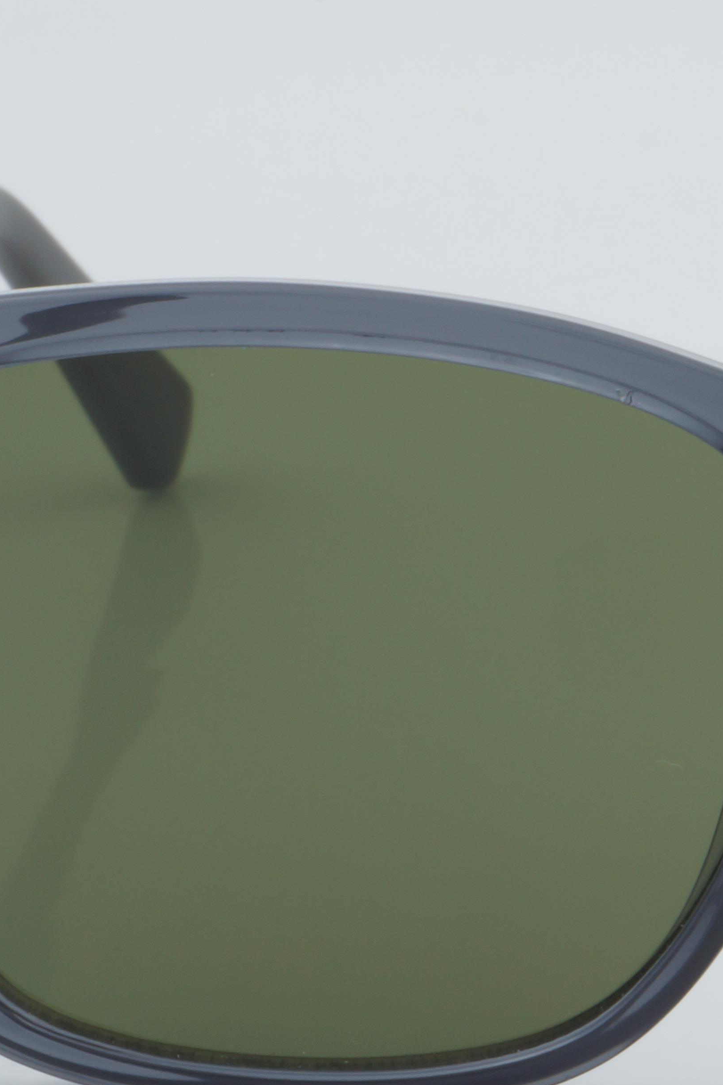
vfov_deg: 10.1
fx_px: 6122
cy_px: 674
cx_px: 963
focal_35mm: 203
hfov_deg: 6.7
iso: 100
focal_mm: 55
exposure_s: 1/4
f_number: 32
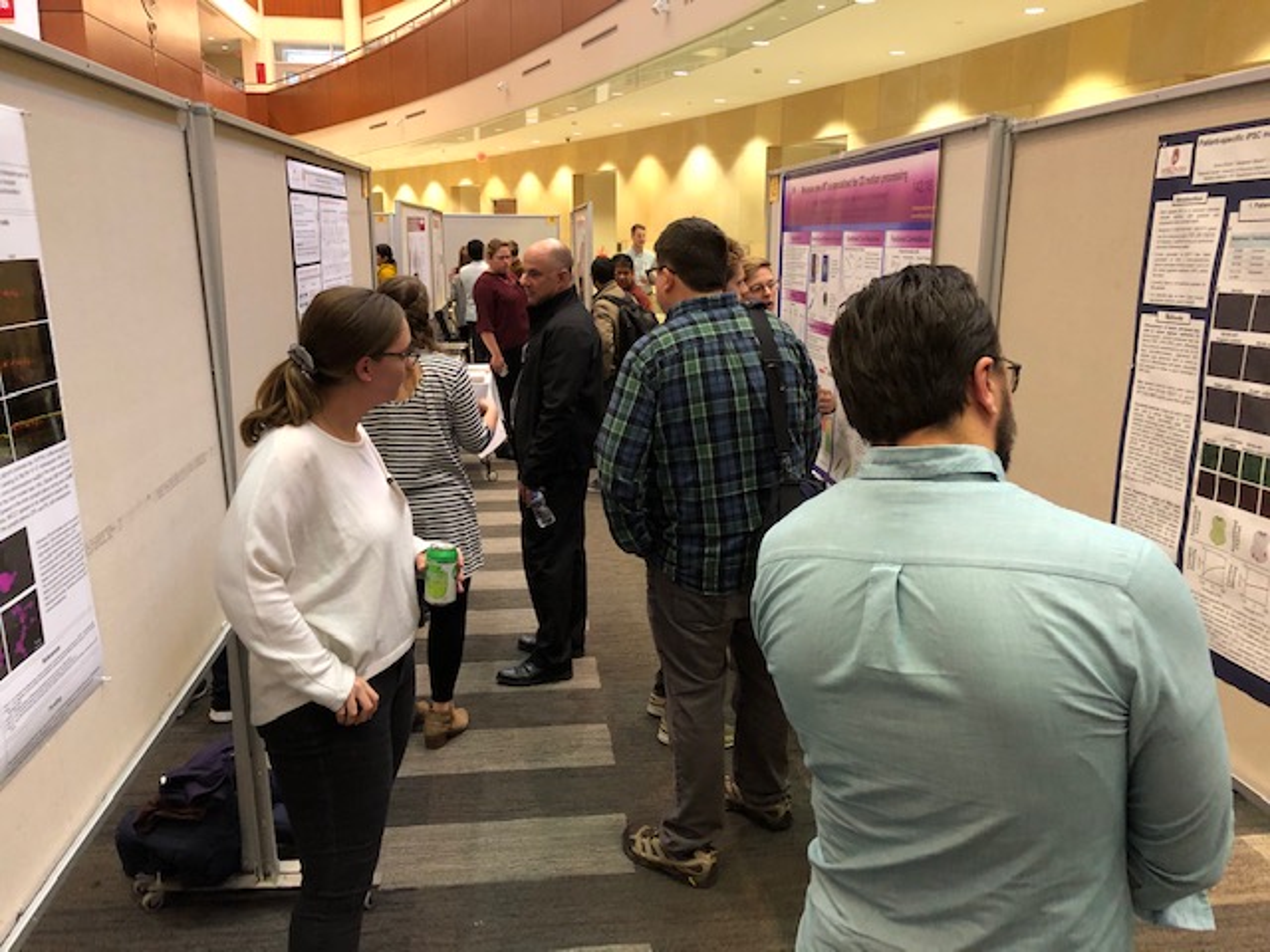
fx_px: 1027
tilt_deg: -12.3
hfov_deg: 63.4
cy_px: 476
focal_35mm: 28
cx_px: 635
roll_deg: -1.1
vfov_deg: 49.7
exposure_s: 1/15
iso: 100
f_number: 1.8
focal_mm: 3.99
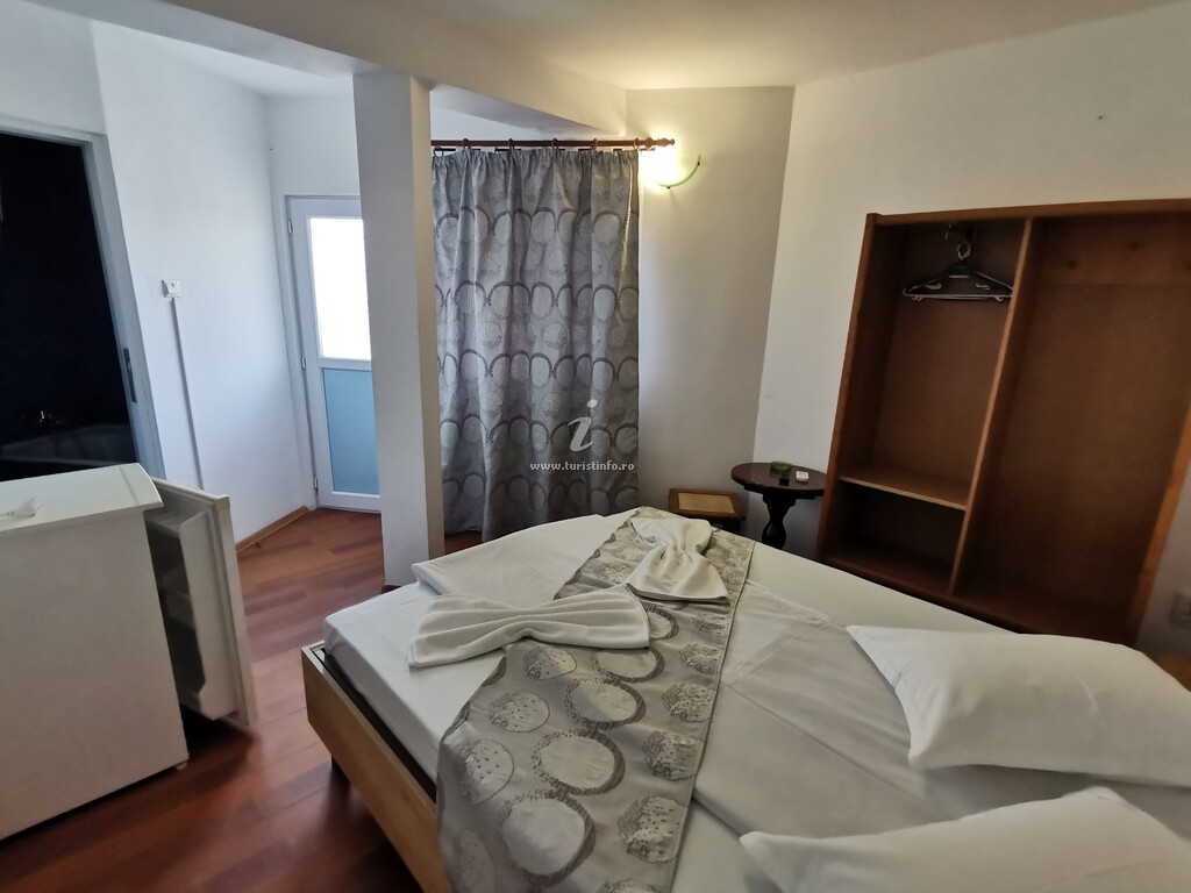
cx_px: 596
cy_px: 446
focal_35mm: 17
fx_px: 585
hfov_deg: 91.0
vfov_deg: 74.7
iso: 200
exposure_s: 1/50
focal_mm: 2.23
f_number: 2.2
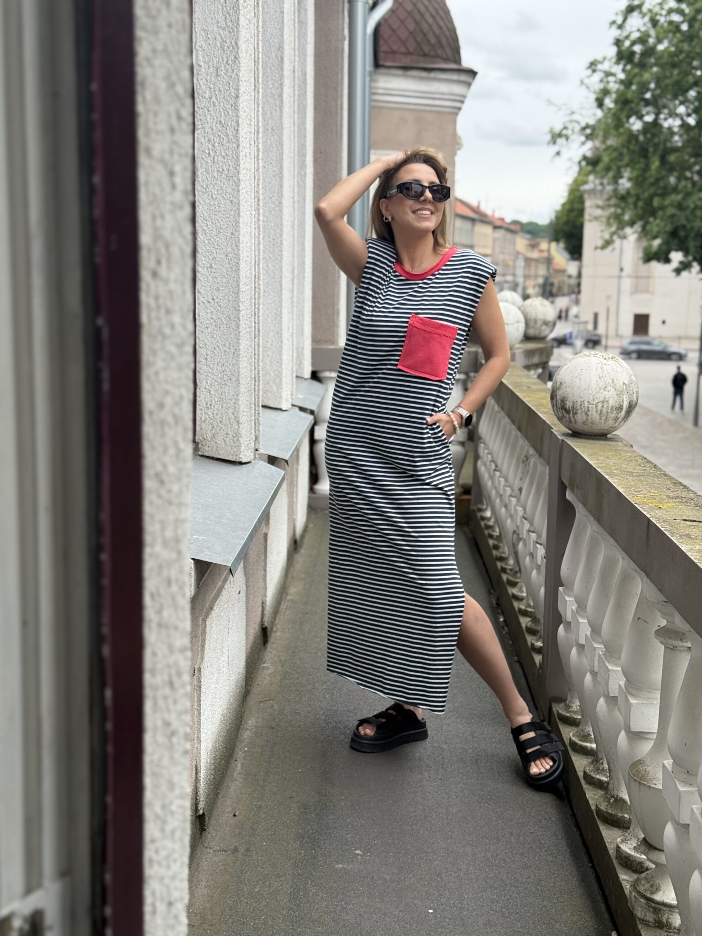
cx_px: 351
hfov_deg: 30.3
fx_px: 1298
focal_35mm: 48
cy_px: 468
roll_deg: -1.2
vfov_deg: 39.7
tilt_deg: -8.7
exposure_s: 1/1403
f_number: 1.78
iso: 80
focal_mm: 6.76
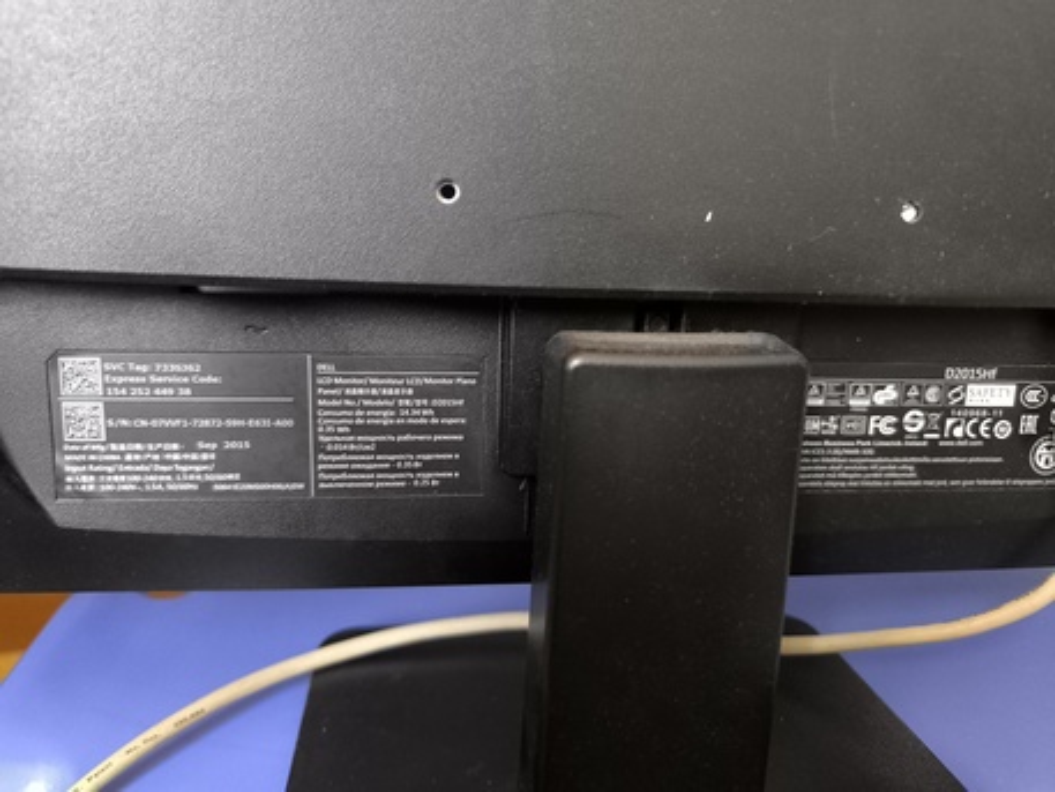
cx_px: 528
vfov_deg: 58.9
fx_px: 701
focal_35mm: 23
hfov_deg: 73.9
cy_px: 396
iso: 2000
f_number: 1.65
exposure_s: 1/24
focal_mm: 6.14
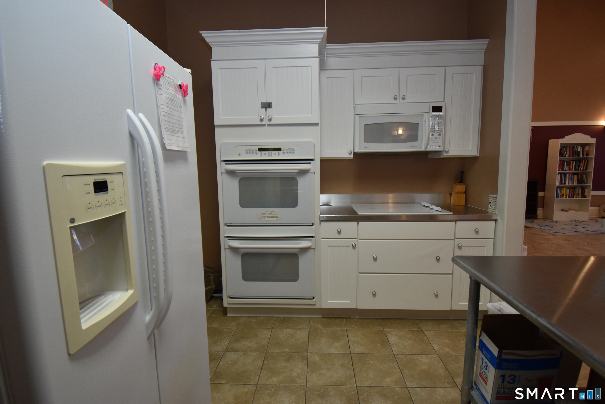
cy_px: 202
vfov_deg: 72.1
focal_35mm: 16
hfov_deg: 95.0
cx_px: 302
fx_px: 277
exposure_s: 1/60
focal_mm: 11
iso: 500
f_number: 4.8
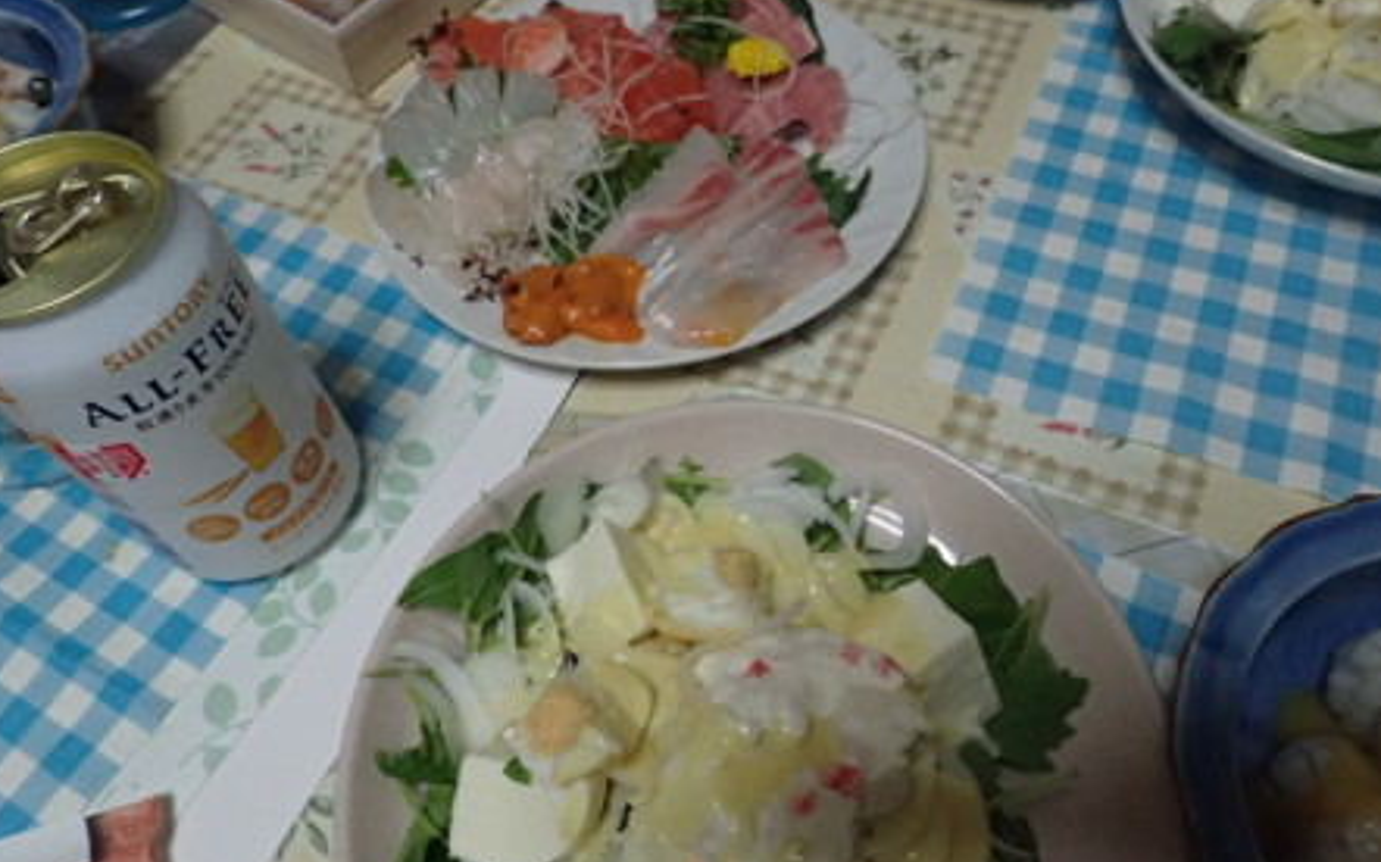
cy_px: 456
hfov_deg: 68.4
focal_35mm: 27
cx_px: 681
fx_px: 1016
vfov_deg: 46.0
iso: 800
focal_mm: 4.5
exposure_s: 1/125
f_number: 2.8
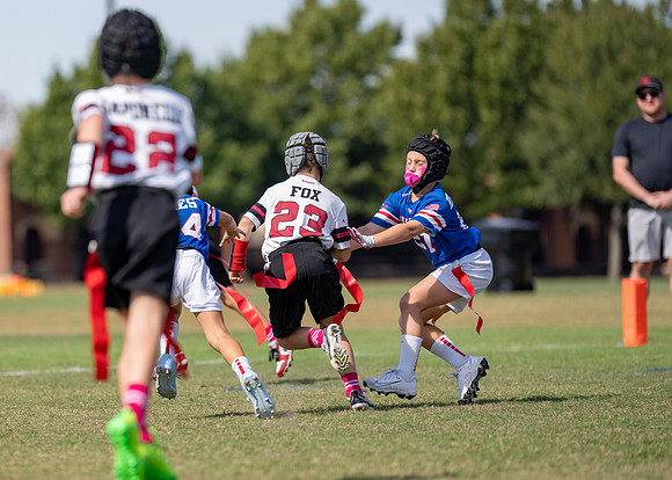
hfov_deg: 6.8
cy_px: 238
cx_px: 185
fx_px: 5665
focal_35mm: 297
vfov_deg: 4.8
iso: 100
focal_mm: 200
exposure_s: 1/1600
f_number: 2.8
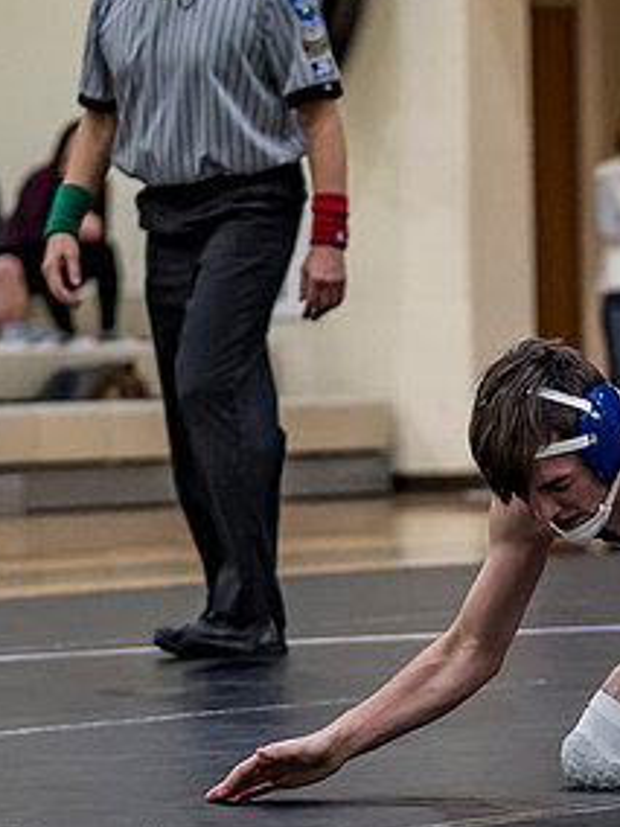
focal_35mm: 258
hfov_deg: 5.7
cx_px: 666
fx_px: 6161
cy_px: 622
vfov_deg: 7.7
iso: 1000
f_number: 1.4
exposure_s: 1/800
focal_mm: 45
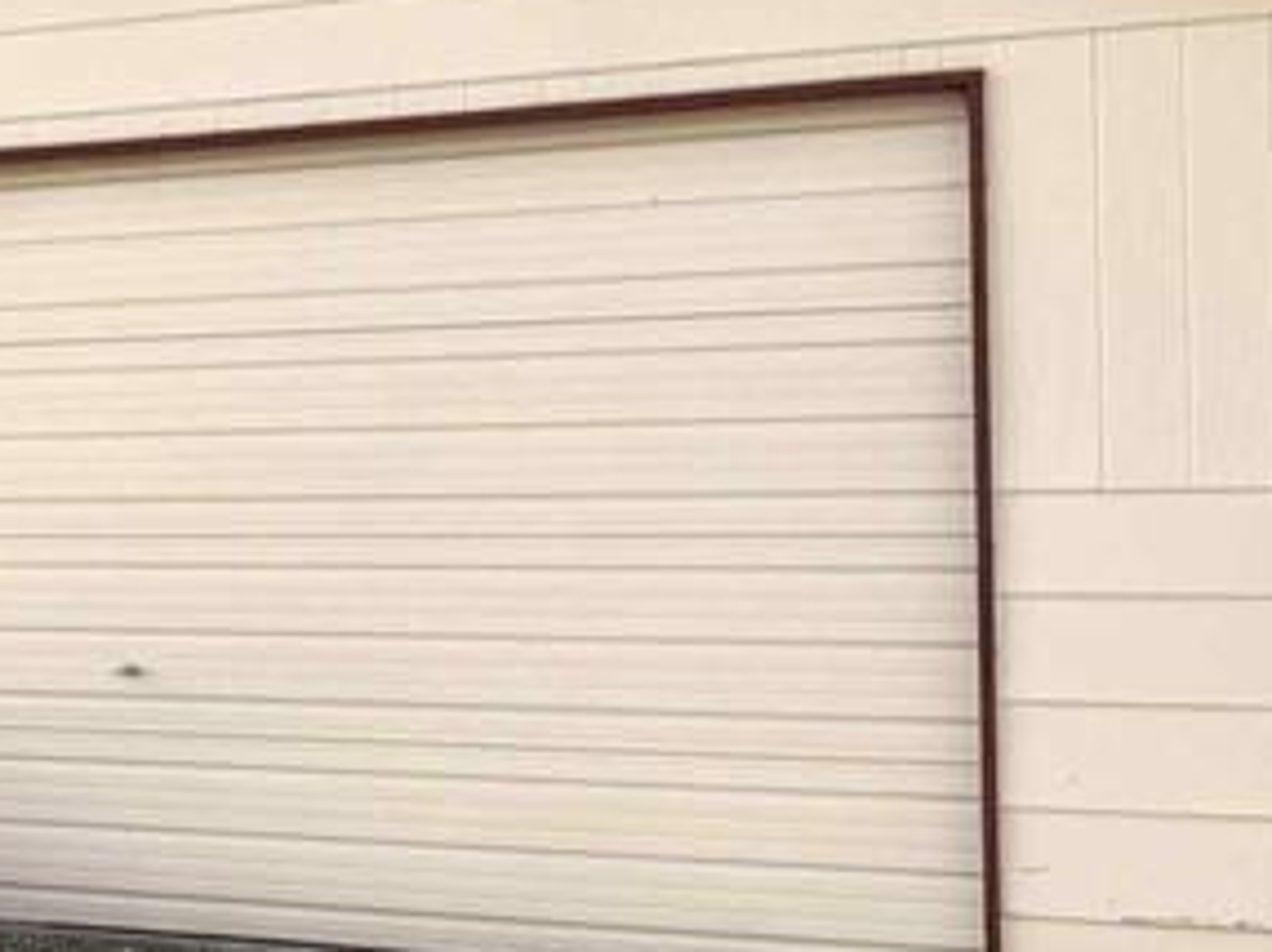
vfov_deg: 17.1
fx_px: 3158
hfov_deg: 20.6
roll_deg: +1.2
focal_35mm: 86
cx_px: -409
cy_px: 436
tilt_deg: +1.1
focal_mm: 6.76
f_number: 1.78
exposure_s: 1/4975
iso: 80
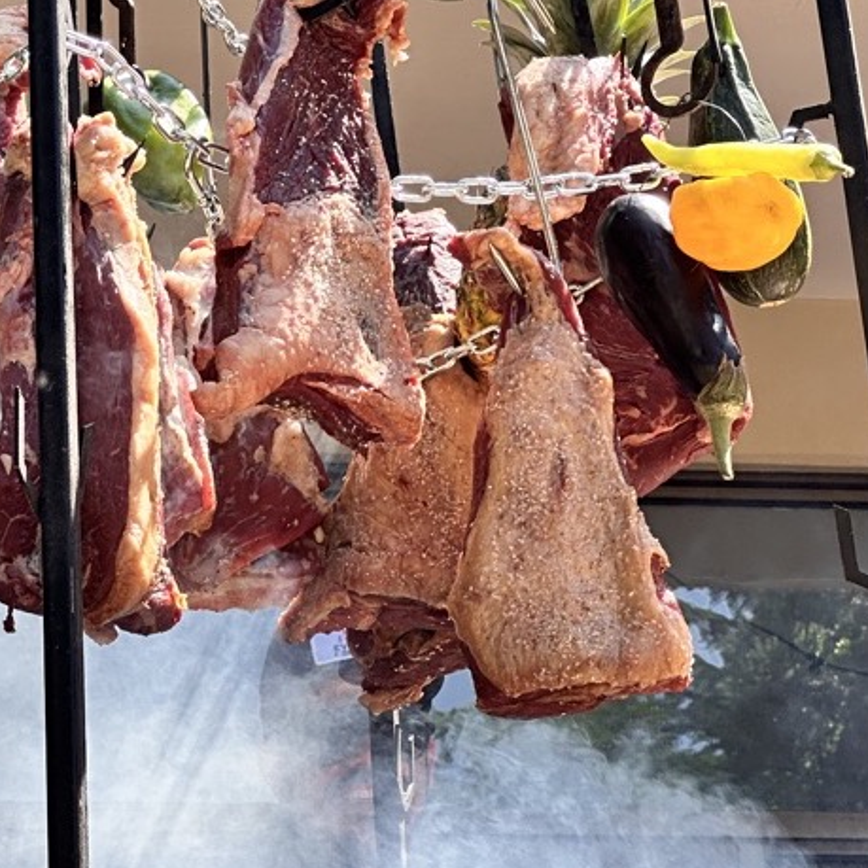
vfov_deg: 10.7
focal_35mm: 163
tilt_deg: +24.6
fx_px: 4624
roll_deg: +1.2
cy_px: 70
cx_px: 192
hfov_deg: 10.7
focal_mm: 9
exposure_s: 1/254
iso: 32
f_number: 2.8
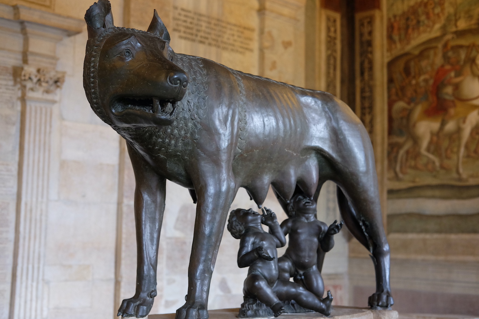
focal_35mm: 54
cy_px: 160
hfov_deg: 36.9
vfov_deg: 25.1
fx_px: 718
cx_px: 241
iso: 1600
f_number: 3.2
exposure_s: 1/80
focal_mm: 35
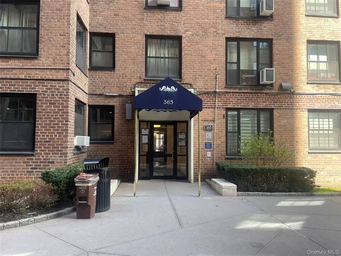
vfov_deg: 53.1
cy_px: 128
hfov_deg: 67.3
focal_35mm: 26
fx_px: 256
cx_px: 170
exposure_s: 1/143
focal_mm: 4.2
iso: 32
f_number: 1.6
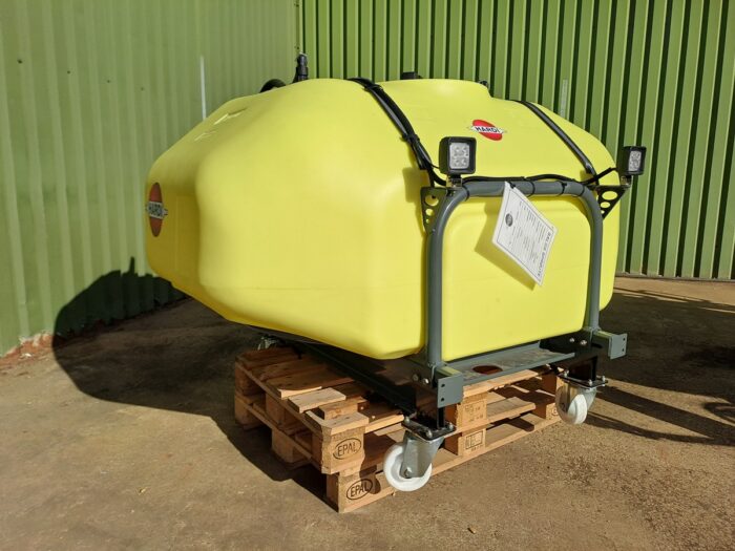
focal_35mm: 25
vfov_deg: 54.9
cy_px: 276
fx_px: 531
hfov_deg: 69.4
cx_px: 368
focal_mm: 4.65
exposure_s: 1/2950
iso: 32
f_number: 1.8
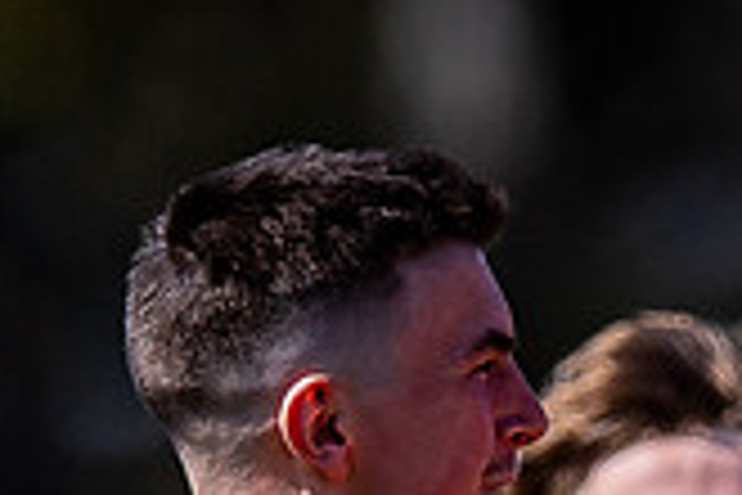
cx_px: 910
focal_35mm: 3818
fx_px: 78687
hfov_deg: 0.5
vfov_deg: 0.4
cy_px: 1010
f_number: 4
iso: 160
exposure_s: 1/2000
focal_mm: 500
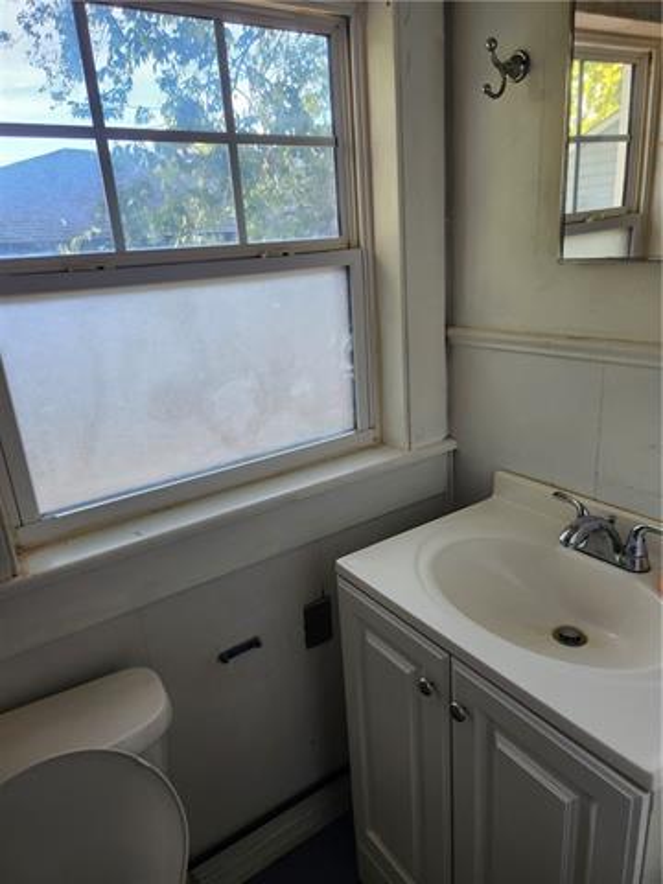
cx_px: 332
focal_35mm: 23
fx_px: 587
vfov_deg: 73.9
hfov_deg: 58.9
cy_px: 442
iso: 125
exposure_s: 1/180
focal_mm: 5.4
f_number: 1.8
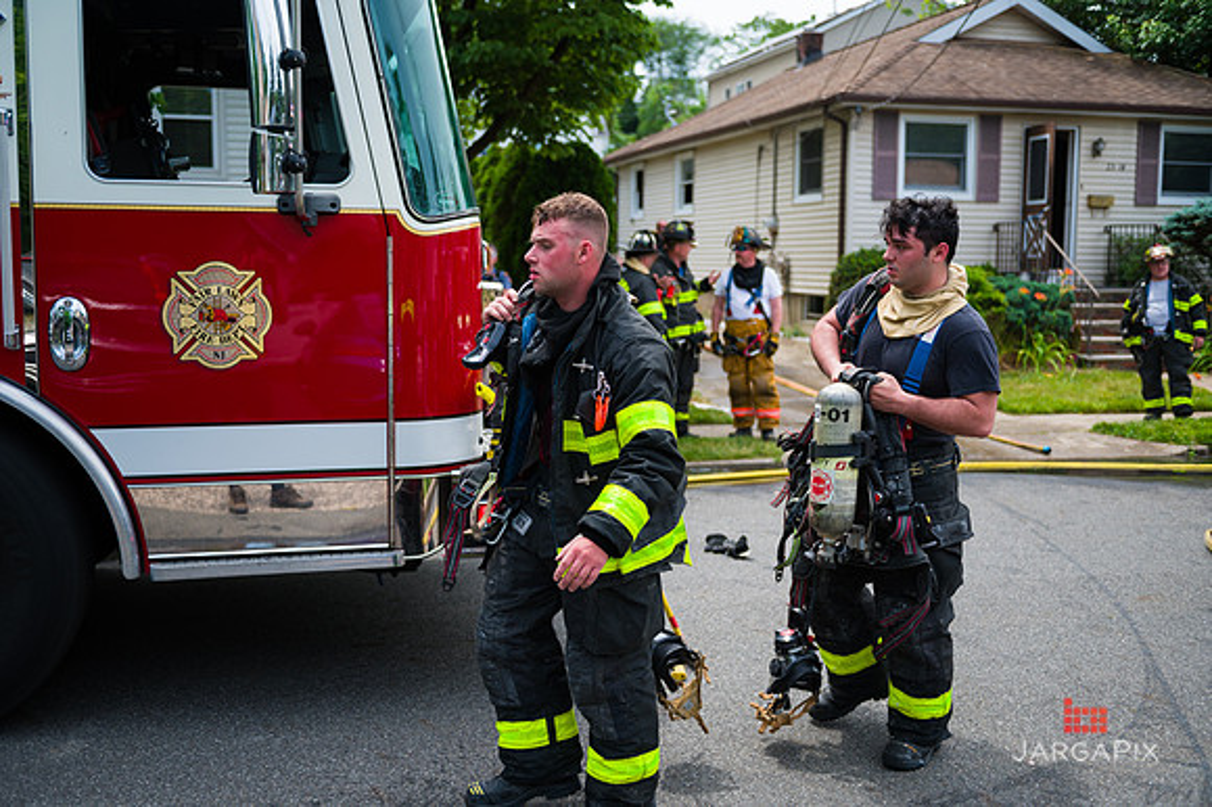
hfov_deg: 50.7
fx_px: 1279
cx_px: 606
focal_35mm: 38
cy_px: 404
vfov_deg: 35.0
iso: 200
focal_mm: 38
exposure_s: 1/1600
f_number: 3.2
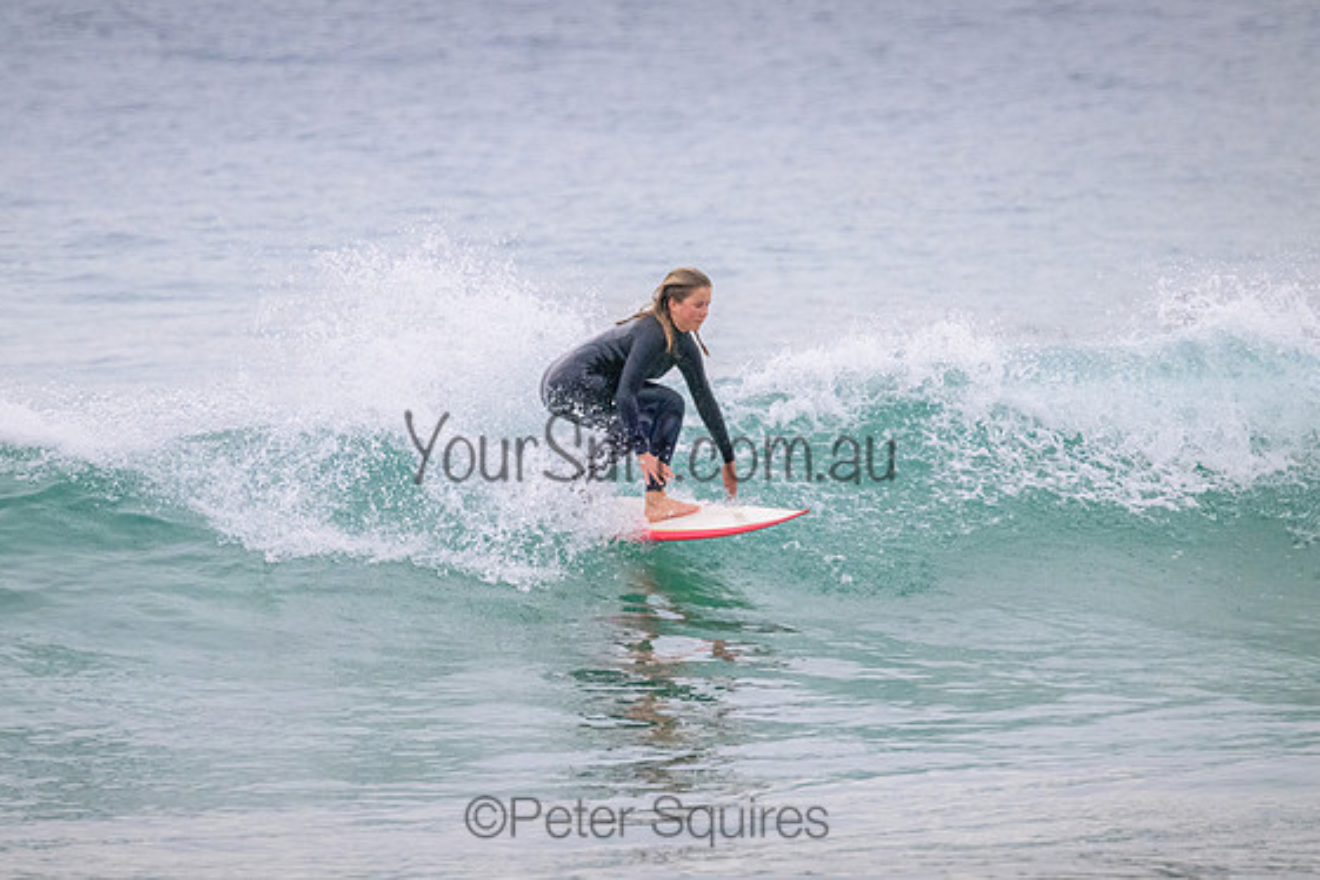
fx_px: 30358
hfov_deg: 2.5
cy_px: 427
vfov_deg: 1.7
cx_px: 647
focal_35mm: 828
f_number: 11
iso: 9000
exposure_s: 1/1250
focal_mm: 800
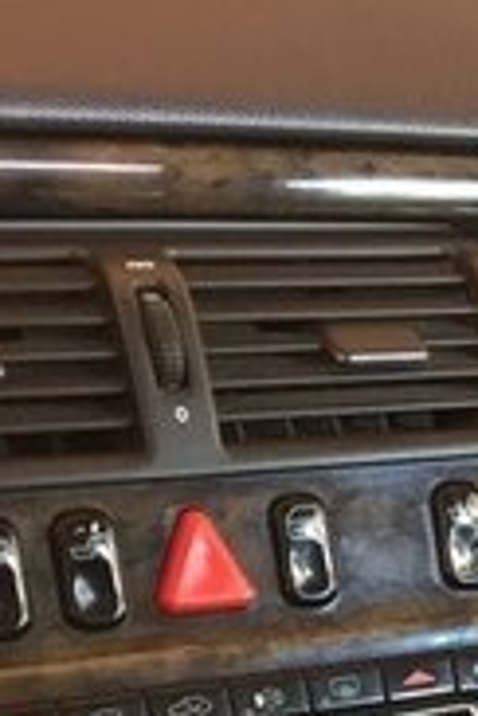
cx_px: 1007
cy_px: 781
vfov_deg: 18.1
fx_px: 2171
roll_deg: -11.8
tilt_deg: -27.1
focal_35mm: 109
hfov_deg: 11.2
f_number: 2.2
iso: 125
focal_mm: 4.15
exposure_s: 1/33
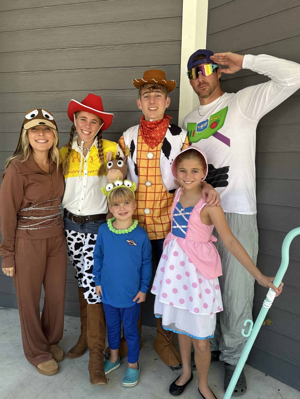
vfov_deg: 71.6
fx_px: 277
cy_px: 200
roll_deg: -0.6
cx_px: 150
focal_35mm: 24
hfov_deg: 56.8
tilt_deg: -8.3
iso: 64
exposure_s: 1/197
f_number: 1.78
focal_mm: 6.76
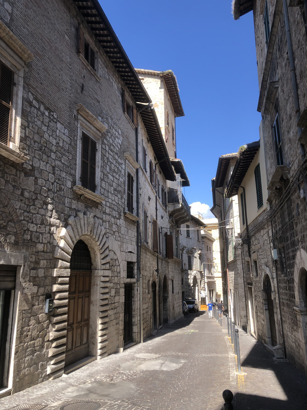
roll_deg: +0.6
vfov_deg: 63.4
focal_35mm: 28
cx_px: 154
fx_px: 331
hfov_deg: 49.7
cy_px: 205
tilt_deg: +13.5
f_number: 1.8
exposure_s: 1/823
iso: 20
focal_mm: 4
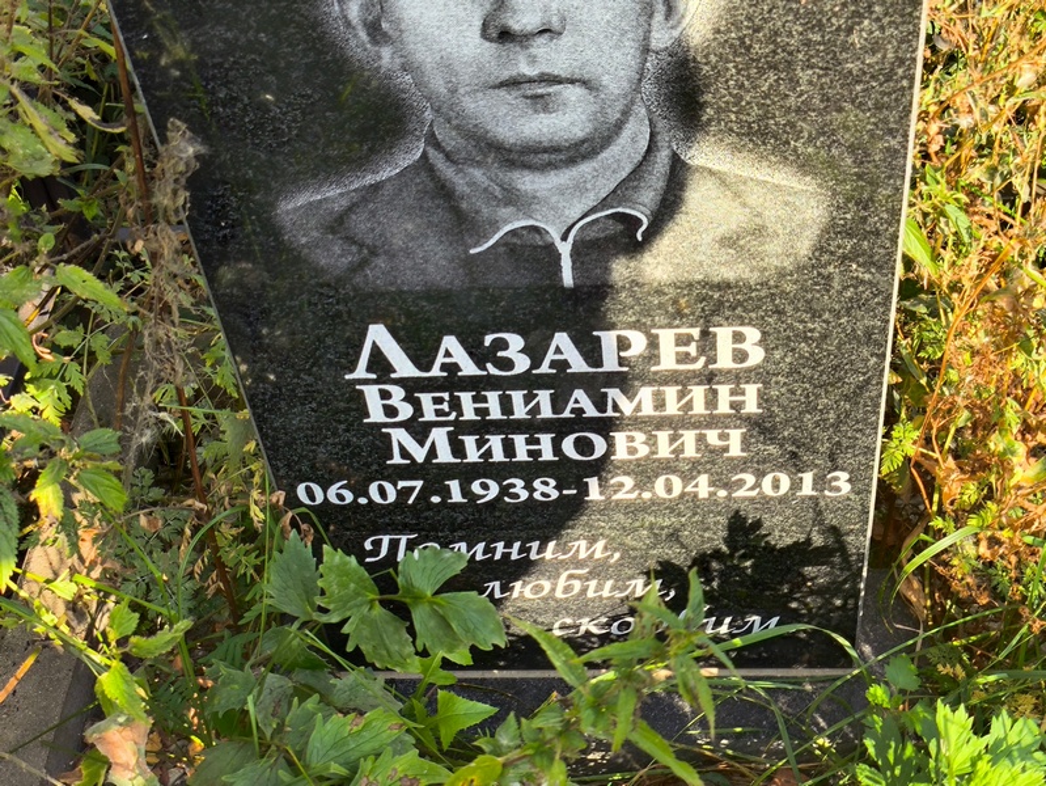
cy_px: 393
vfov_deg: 29.1
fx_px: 1512
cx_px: 523
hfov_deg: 38.2
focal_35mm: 50
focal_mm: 4.71
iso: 50
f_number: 1.7
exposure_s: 1/360
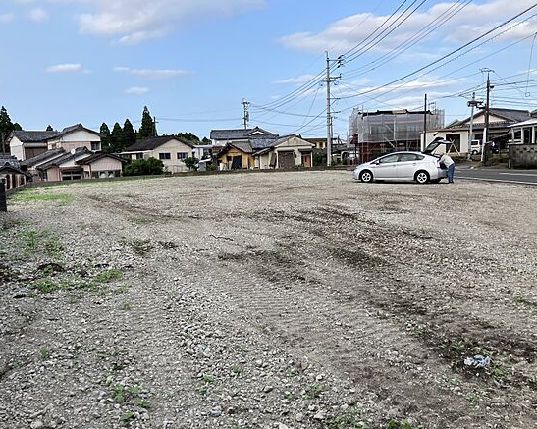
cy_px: 218
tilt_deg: -7.8
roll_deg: +1.5
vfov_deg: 48.5
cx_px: 243
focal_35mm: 30
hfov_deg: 58.7
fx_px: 477
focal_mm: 3.99
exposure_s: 1/1091
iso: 32
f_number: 1.8
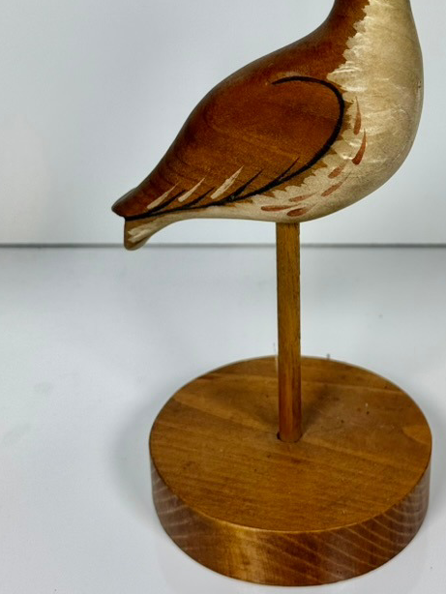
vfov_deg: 24.2
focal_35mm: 80
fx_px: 1373
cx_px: 306
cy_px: 176
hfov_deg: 18.4
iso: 64
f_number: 1.78
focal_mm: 6.76
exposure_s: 1/557
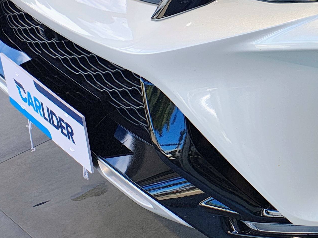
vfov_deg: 17.1
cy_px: -77
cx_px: 456
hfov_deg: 21.0
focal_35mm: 81
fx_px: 744
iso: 105
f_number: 1.4
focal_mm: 5.89
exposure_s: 1/200
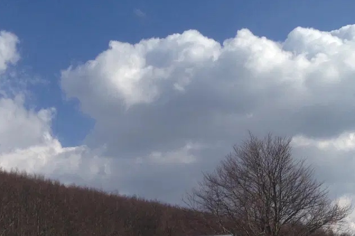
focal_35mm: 65
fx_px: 641
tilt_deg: +5.8
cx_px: 230
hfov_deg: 30.8
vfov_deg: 20.2
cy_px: 242
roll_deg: +3.4
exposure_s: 1/2710
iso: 50
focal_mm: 4.12
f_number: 2.4
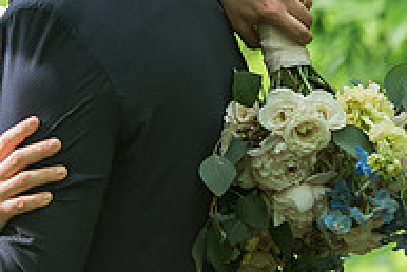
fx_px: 6132
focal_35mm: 542
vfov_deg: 2.5
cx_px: -51
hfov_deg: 3.8
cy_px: -71
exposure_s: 1/250
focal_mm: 175
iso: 640
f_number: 2.8
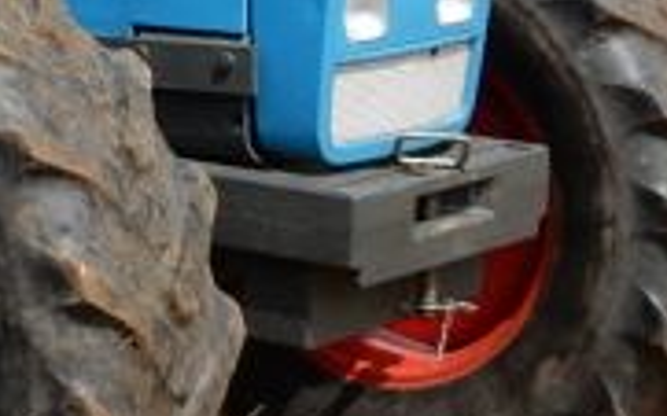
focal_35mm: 201
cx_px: -774
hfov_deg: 9.6
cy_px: -283
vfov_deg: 6.4
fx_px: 3653
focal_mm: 7.6
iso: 125
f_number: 4.2
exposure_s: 1/1000
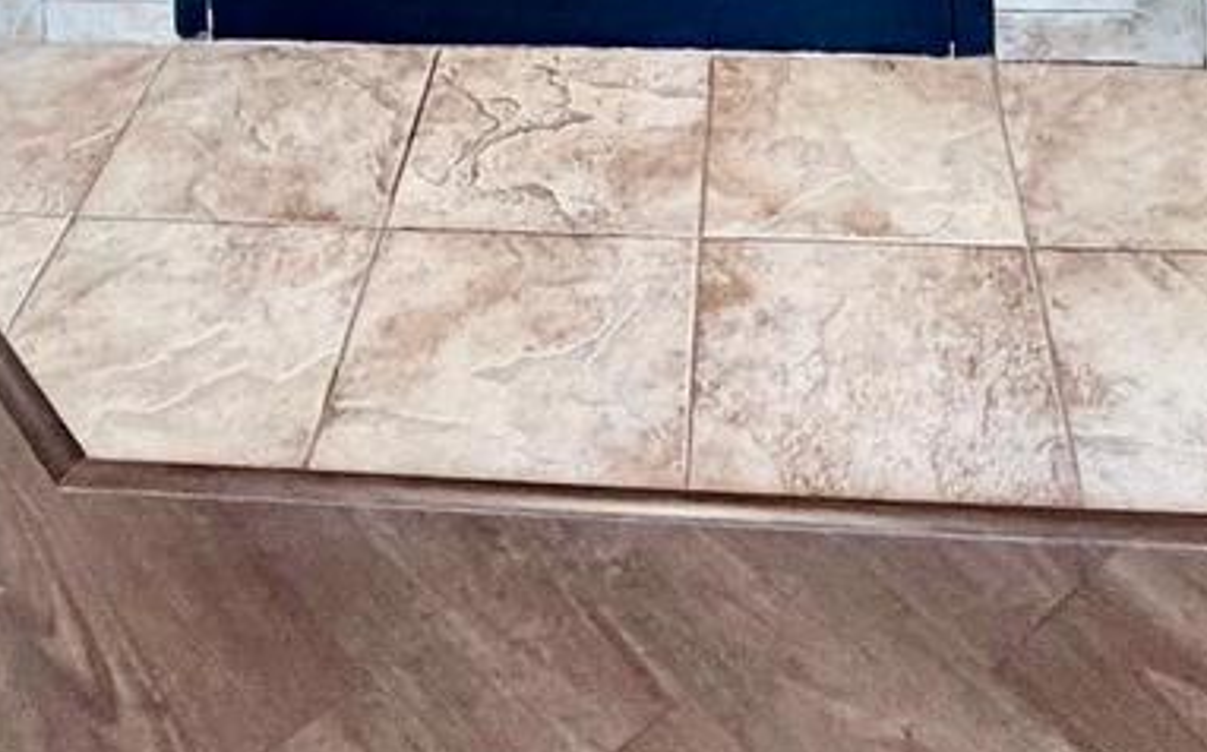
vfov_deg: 16.6
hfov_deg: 36.3
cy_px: -812
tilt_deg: -5.5
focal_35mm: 56
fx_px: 1840
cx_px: 622
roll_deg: +1.3
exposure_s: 1/60
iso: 250
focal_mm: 2.22
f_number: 2.2
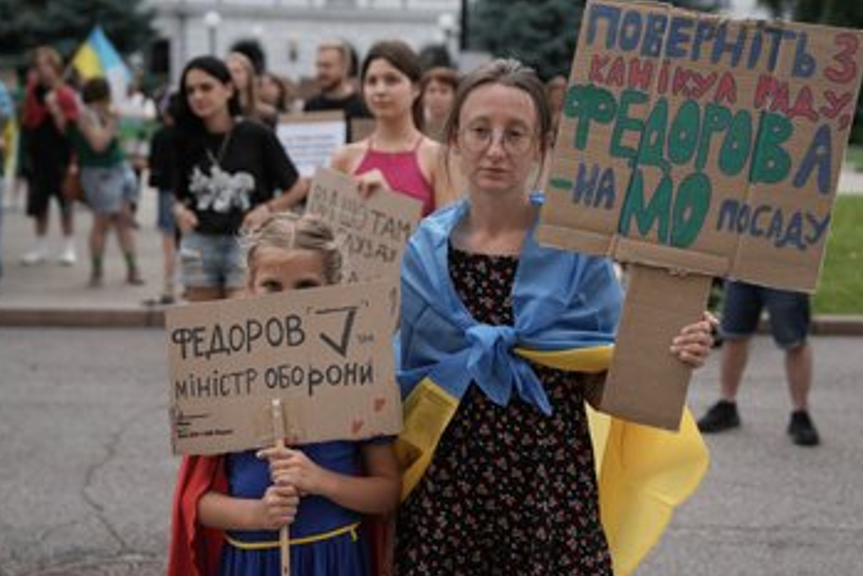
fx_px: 1319
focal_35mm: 55
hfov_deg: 36.2
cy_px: 281
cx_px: 460
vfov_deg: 24.6
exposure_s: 1/250
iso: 250
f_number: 2.8
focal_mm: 48
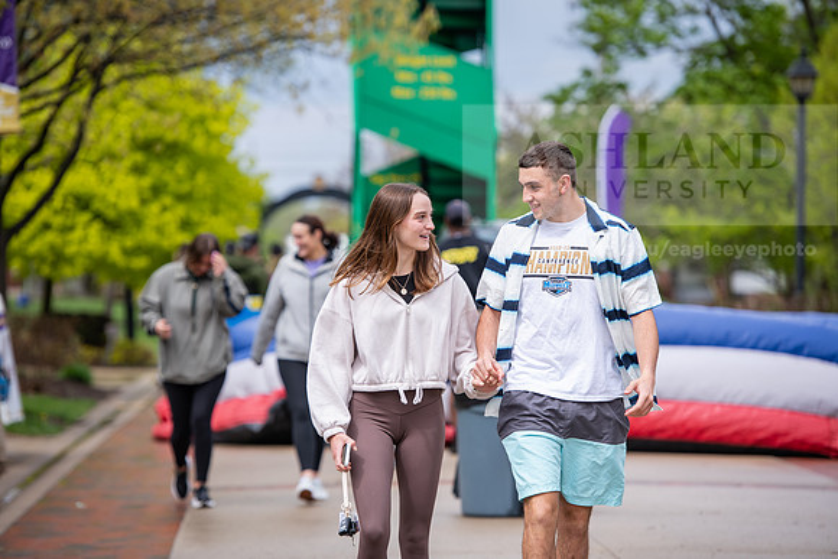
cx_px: 419
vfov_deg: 8.3
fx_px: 3842
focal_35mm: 165
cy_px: 280
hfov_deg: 12.4
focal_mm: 165
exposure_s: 1/640
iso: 125
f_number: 3.5
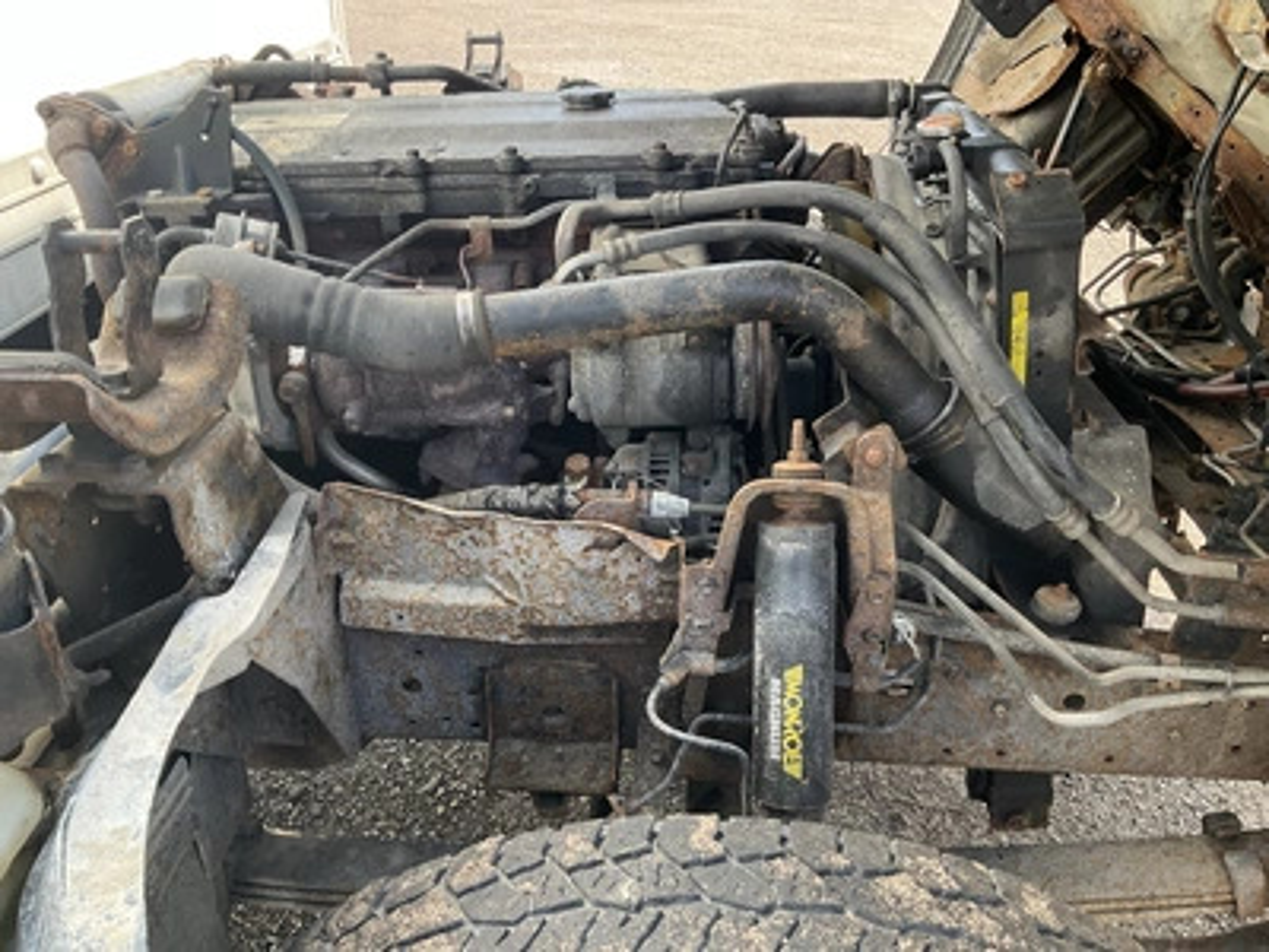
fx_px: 1063
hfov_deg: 61.7
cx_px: 634
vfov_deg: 48.2
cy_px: 476
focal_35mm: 29
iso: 25
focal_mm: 3
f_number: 1.8
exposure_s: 1/173
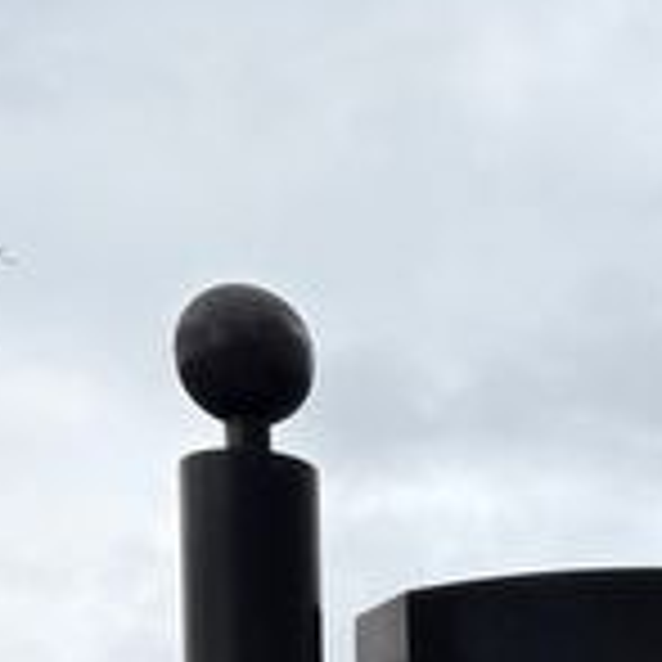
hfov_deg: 12.9
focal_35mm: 125
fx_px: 2705
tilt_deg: +0.7
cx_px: 1099
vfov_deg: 12.3
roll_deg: +0.4
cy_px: 1324
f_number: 1.6
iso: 50
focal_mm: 5.96
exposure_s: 1/907
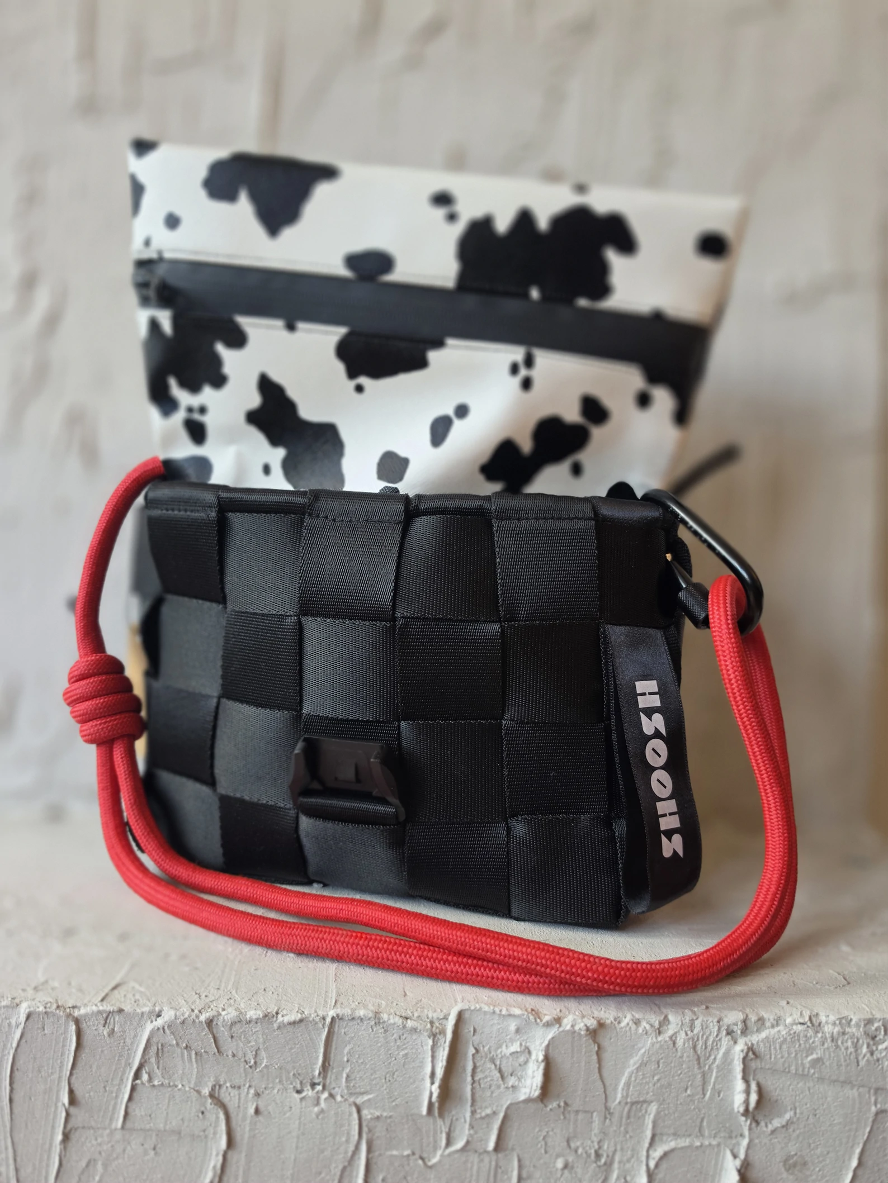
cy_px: 592
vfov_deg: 73.9
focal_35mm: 23
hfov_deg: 58.9
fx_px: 787
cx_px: 444
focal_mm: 6.5
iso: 100
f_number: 1.4
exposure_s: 1/100
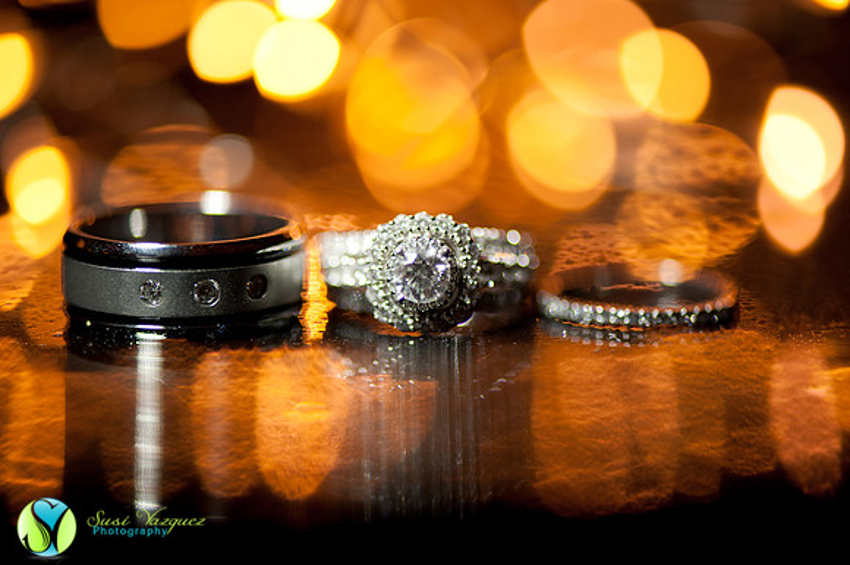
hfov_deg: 19.5
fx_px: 2478
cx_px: 425
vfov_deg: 13.0
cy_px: 282
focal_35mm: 105
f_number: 3.5
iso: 640
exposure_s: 1/400
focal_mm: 105
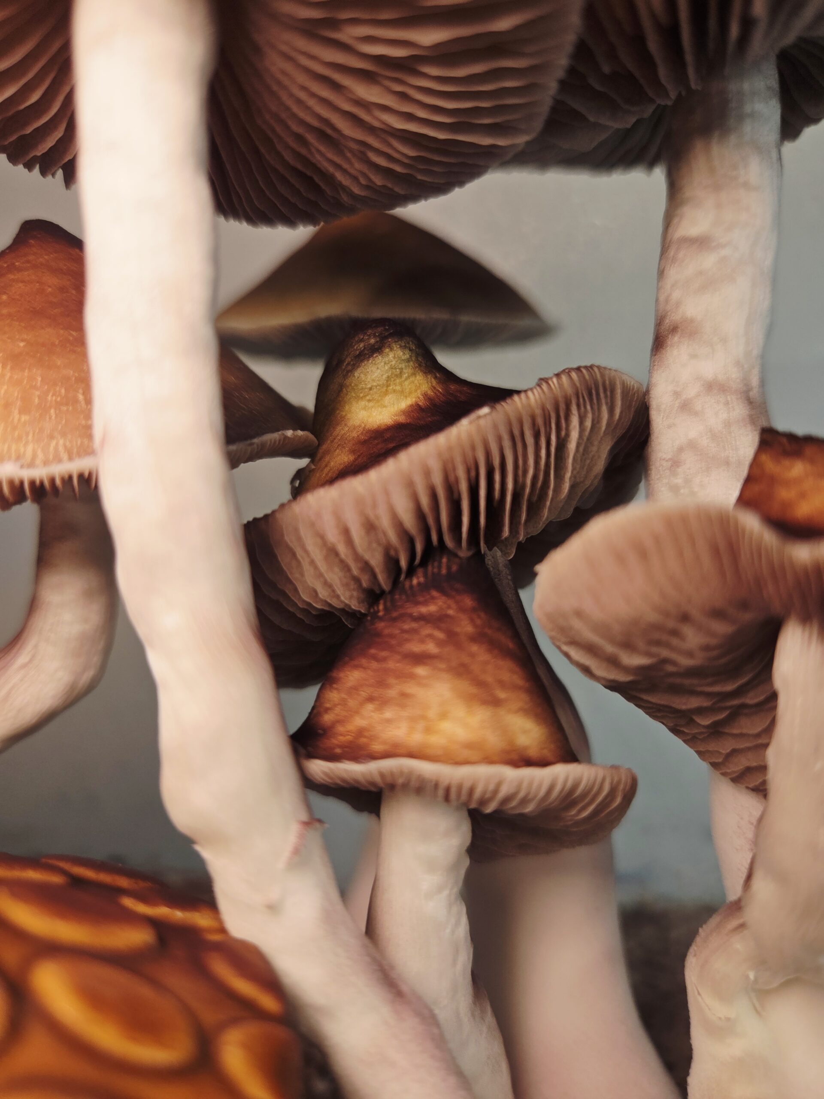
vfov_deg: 73.9
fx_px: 730
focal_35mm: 23
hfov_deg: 58.9
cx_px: 412
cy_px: 550
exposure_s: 1/455
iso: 64
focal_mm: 5.4
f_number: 1.8
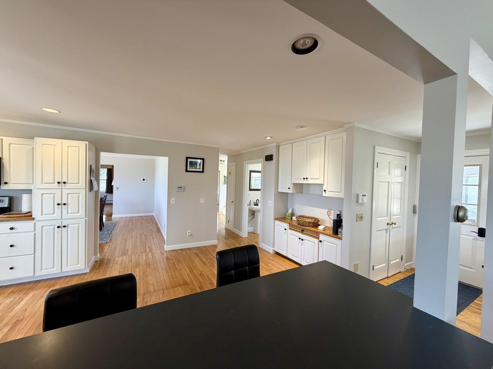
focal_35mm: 14
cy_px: 184
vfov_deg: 85.7
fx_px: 199
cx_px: 246
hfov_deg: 102.1
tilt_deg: -1.7
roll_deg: -1.5
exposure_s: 1/120
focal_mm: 2.22
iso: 200
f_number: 2.2
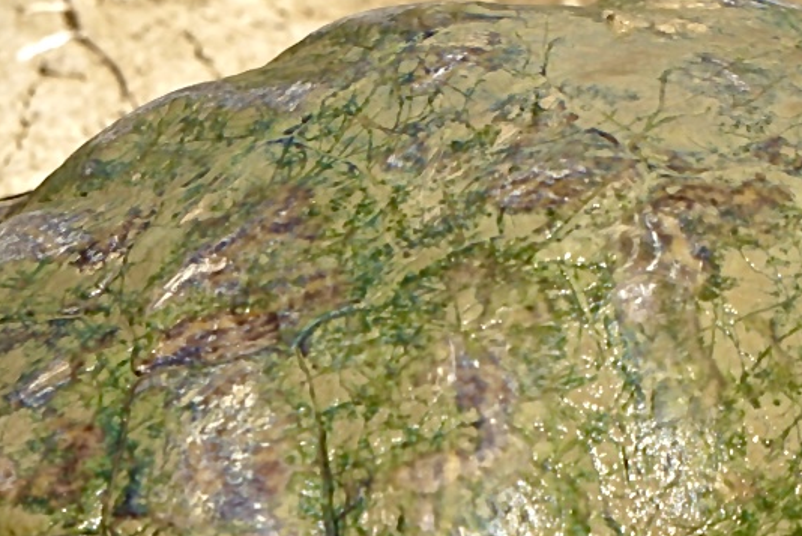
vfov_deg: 2.1
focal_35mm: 644
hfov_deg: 3.2
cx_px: 766
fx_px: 14358
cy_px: 449
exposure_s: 1/400
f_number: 7.1
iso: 100
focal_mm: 142
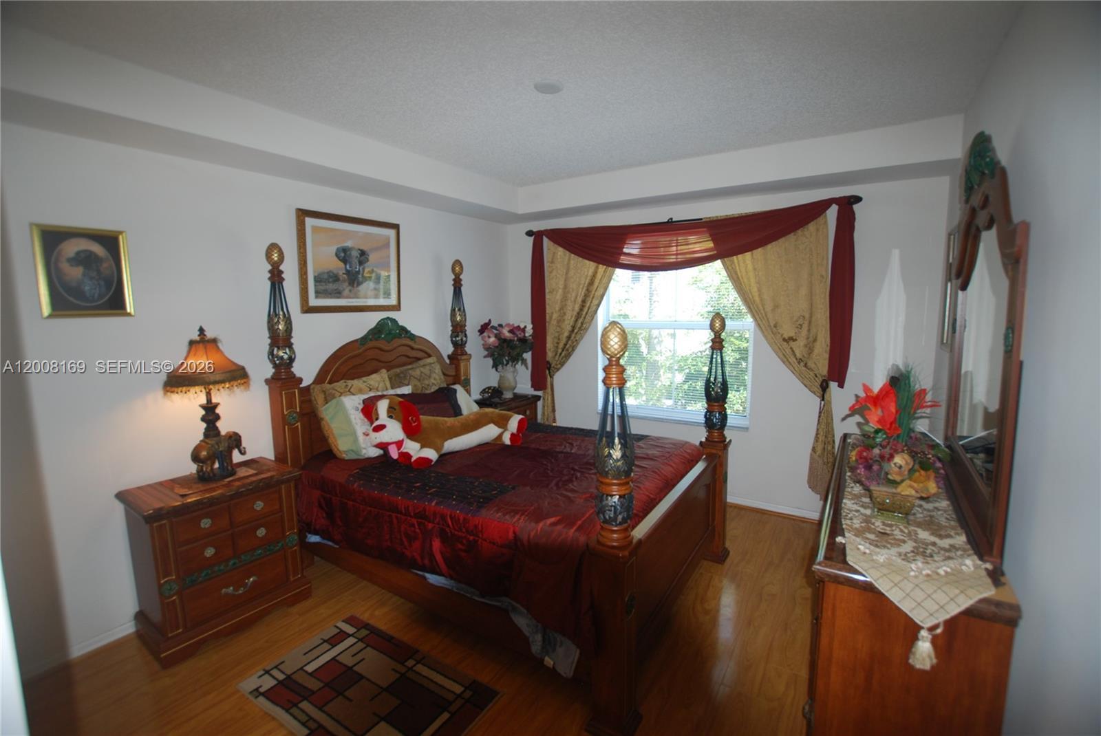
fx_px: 459
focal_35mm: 15
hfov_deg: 100.3
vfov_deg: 77.4
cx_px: 550
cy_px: 368
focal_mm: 10
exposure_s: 1/60
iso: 200
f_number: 3.5
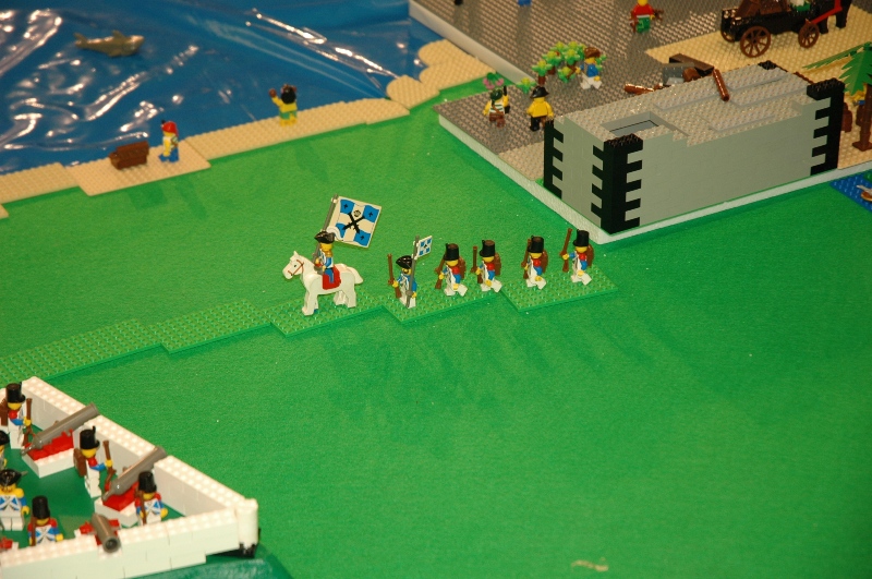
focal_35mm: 105
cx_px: 436
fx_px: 2540
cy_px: 290
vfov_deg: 13.0
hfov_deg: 19.5
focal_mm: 70
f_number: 4.5
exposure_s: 1/60
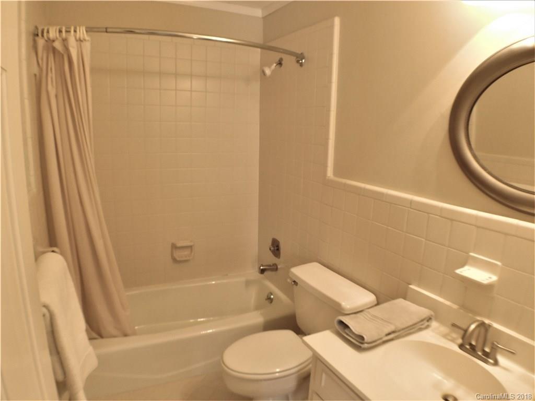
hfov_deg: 63.4
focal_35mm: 28
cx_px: 268
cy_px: 200
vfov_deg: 49.7
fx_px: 433
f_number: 3.5
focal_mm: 5
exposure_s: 1/8
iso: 125
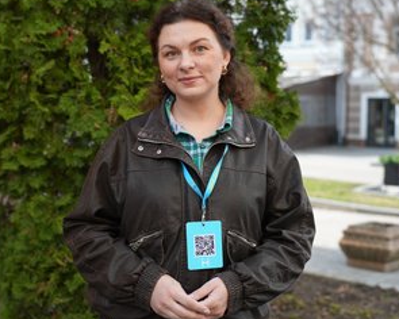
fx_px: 602
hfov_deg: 36.7
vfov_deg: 29.7
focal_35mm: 51
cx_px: 192
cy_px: 160
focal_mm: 40
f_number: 2.8
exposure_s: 1/200
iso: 320
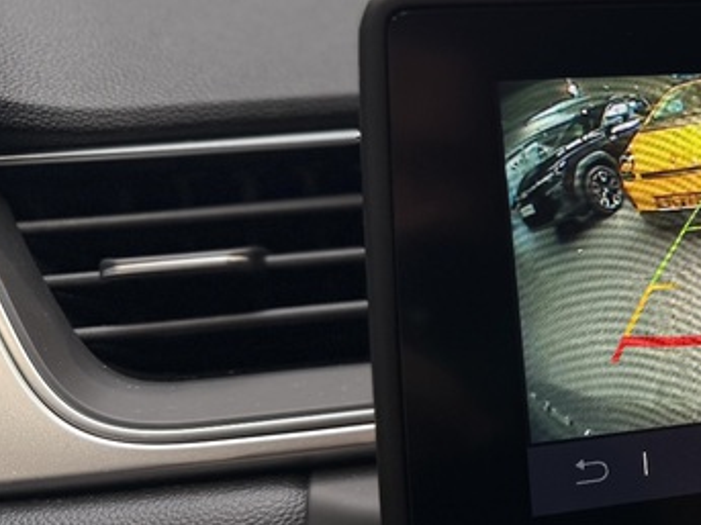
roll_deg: -0.5
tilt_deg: -18.3
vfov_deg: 26.1
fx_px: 1134
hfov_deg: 30.2
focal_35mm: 56
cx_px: 799
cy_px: 270
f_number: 1.78
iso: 64
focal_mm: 6.76
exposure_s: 1/139
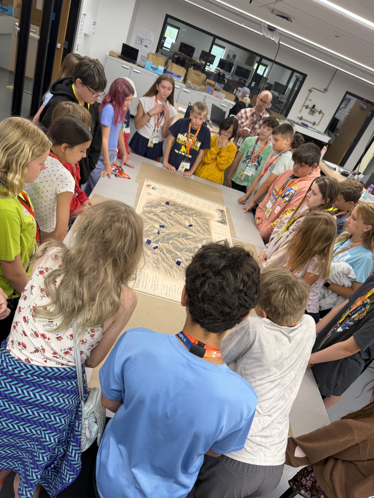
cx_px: 187
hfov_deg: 56.8
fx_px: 346
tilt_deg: -29.7
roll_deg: -23.2
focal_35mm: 24
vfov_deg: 71.6
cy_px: 249
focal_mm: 6.76
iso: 80
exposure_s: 1/75
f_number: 1.78
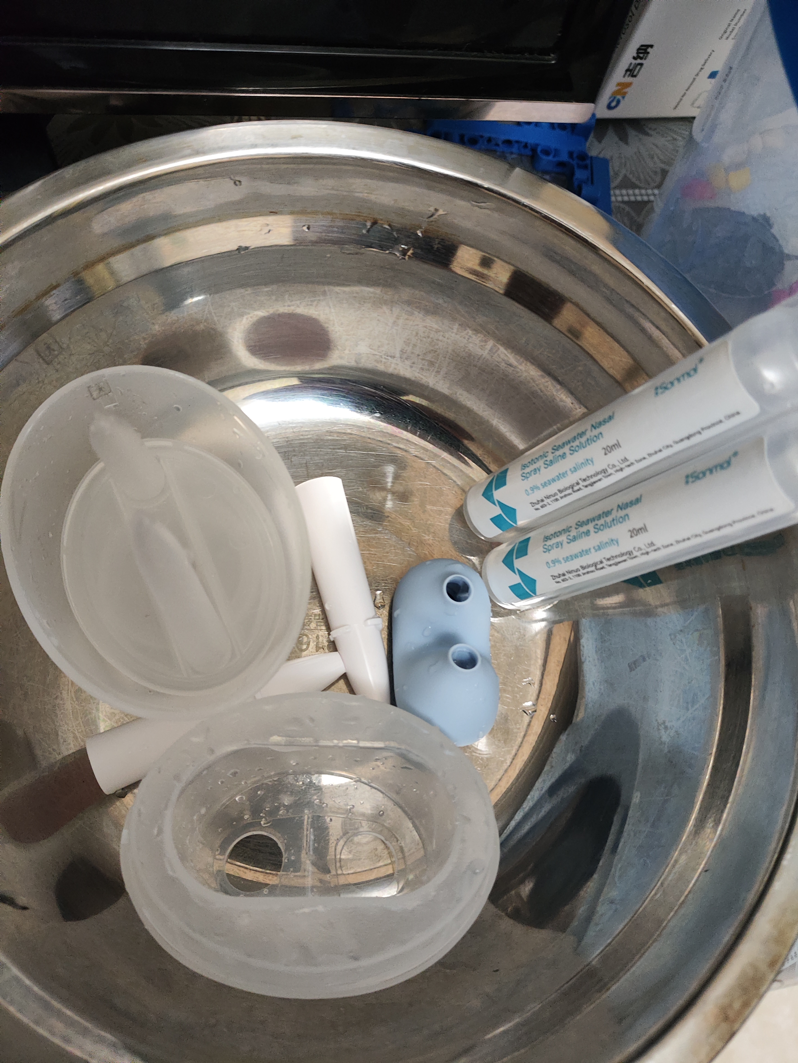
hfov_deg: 56.9
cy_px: 532
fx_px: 737
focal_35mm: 24
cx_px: 399
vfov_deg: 71.6
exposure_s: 1/25
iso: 1029
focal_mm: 4.68
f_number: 1.8
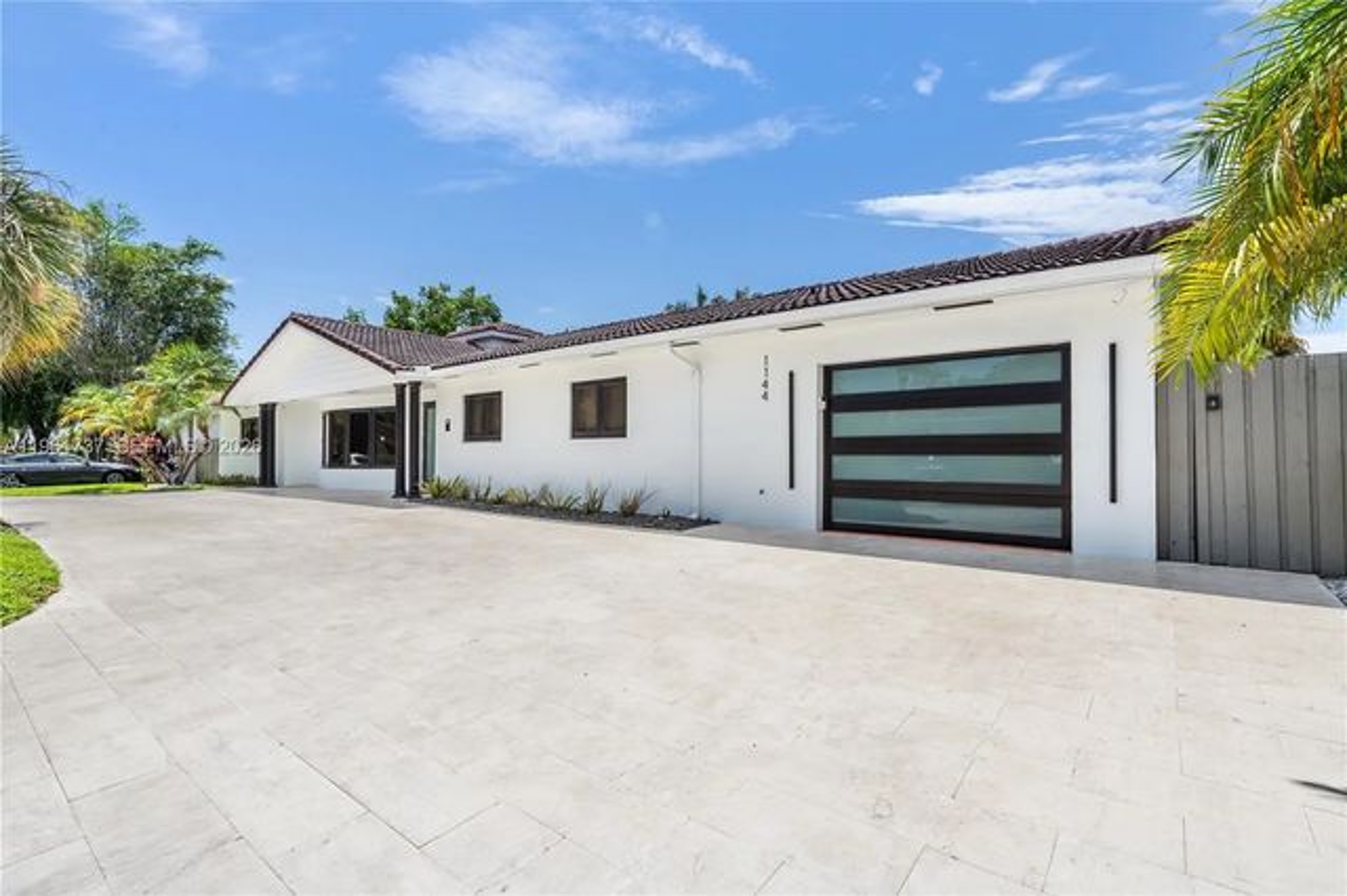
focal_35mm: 16
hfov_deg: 96.8
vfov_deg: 73.7
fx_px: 598
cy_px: 448
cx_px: 674
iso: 250
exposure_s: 1/250
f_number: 14
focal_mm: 16
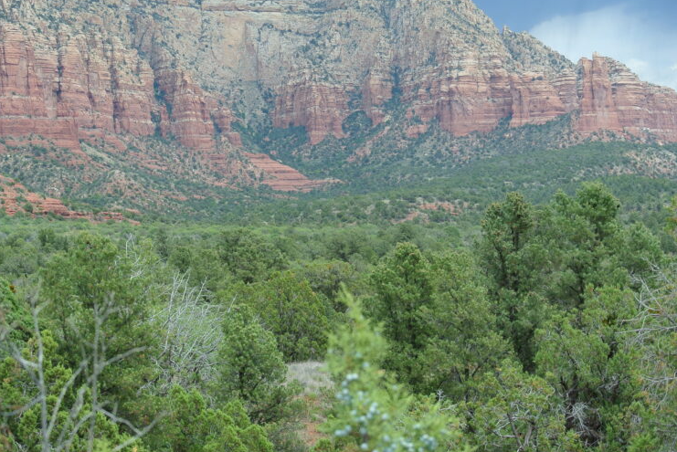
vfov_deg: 12.2
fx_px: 2107
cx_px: 298
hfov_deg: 18.2
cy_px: 182
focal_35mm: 112
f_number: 3.8
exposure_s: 1/640
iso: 100
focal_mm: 30
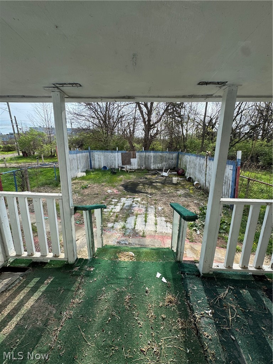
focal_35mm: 14
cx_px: 136
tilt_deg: -12.9
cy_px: 182
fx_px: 147
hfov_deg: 85.7
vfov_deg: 102.1
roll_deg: +0.1
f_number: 2.2
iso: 50
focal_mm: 2.22
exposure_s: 1/956
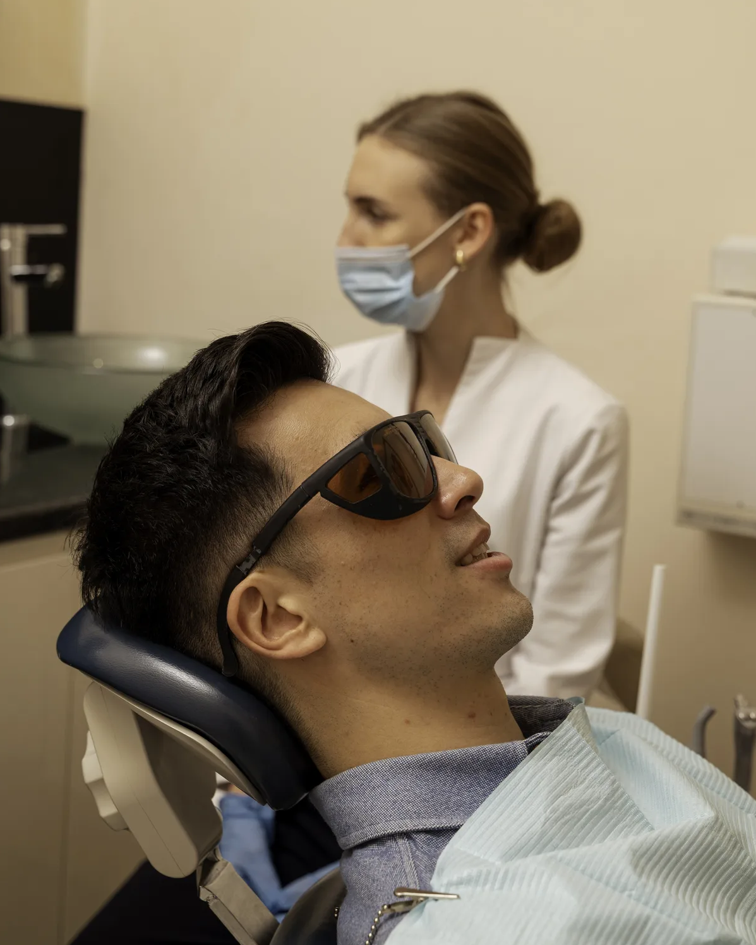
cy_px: 401
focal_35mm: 53
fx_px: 1483
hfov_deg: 28.6
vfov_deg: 35.3
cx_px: 402
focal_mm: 44
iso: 320
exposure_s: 1/250
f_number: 4.5
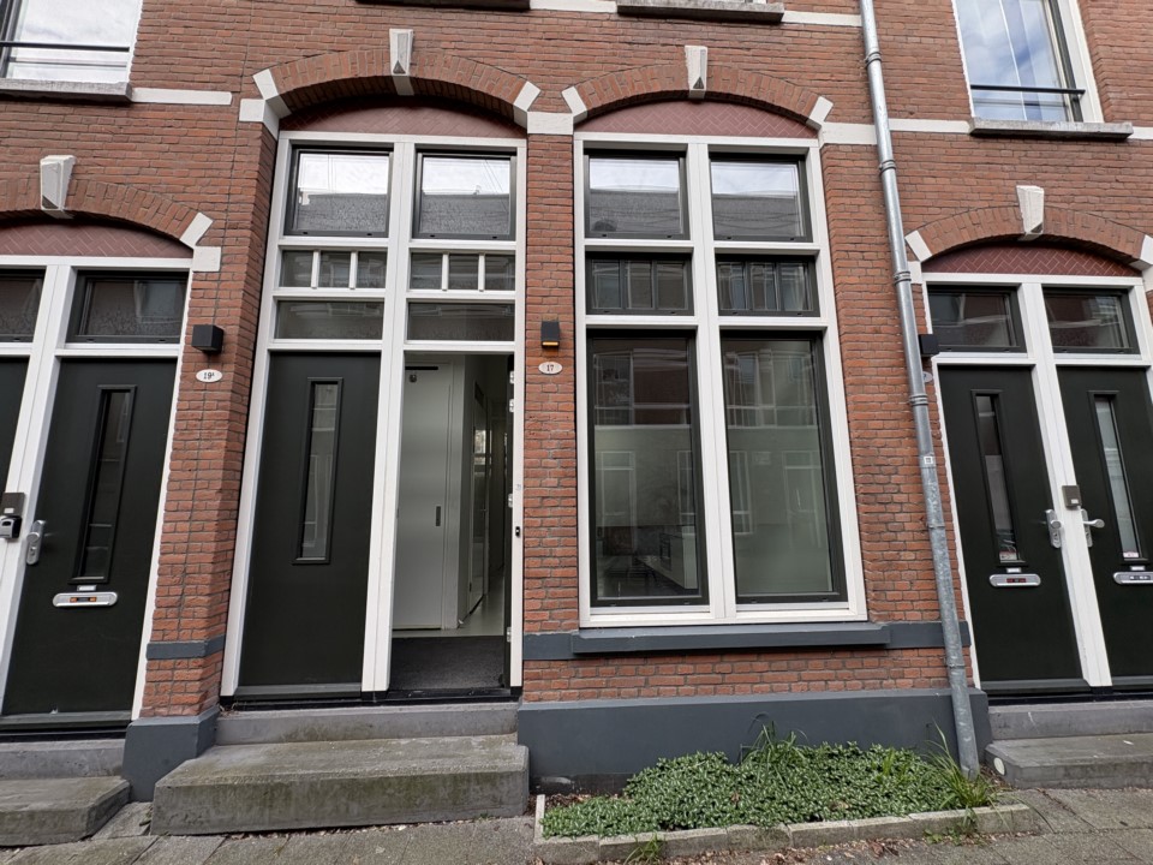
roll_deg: +0.7
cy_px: 432
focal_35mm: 14
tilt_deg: +8.9
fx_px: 466
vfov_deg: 85.7
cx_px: 576
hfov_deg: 102.1
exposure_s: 1/362
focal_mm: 2.22
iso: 40
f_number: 2.2
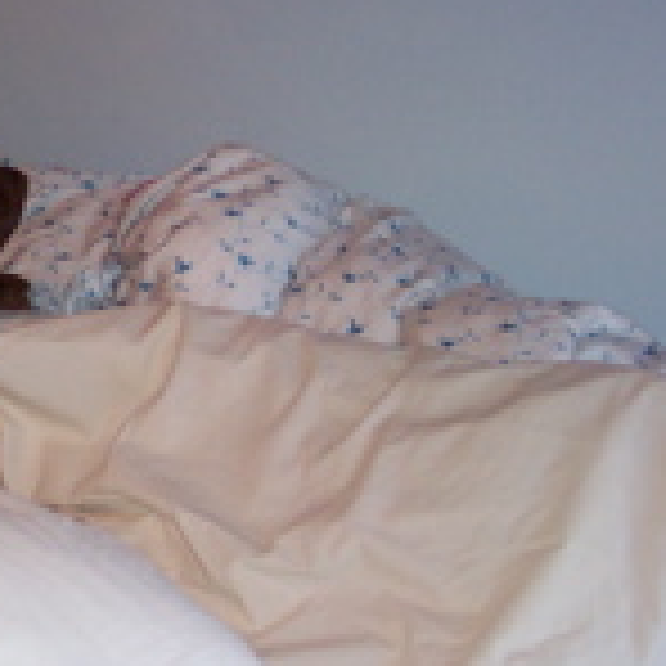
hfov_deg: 18.7
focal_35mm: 87
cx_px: -176
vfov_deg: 19.9
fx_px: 1894
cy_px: 464
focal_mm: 8
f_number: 2.8
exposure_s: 1/30
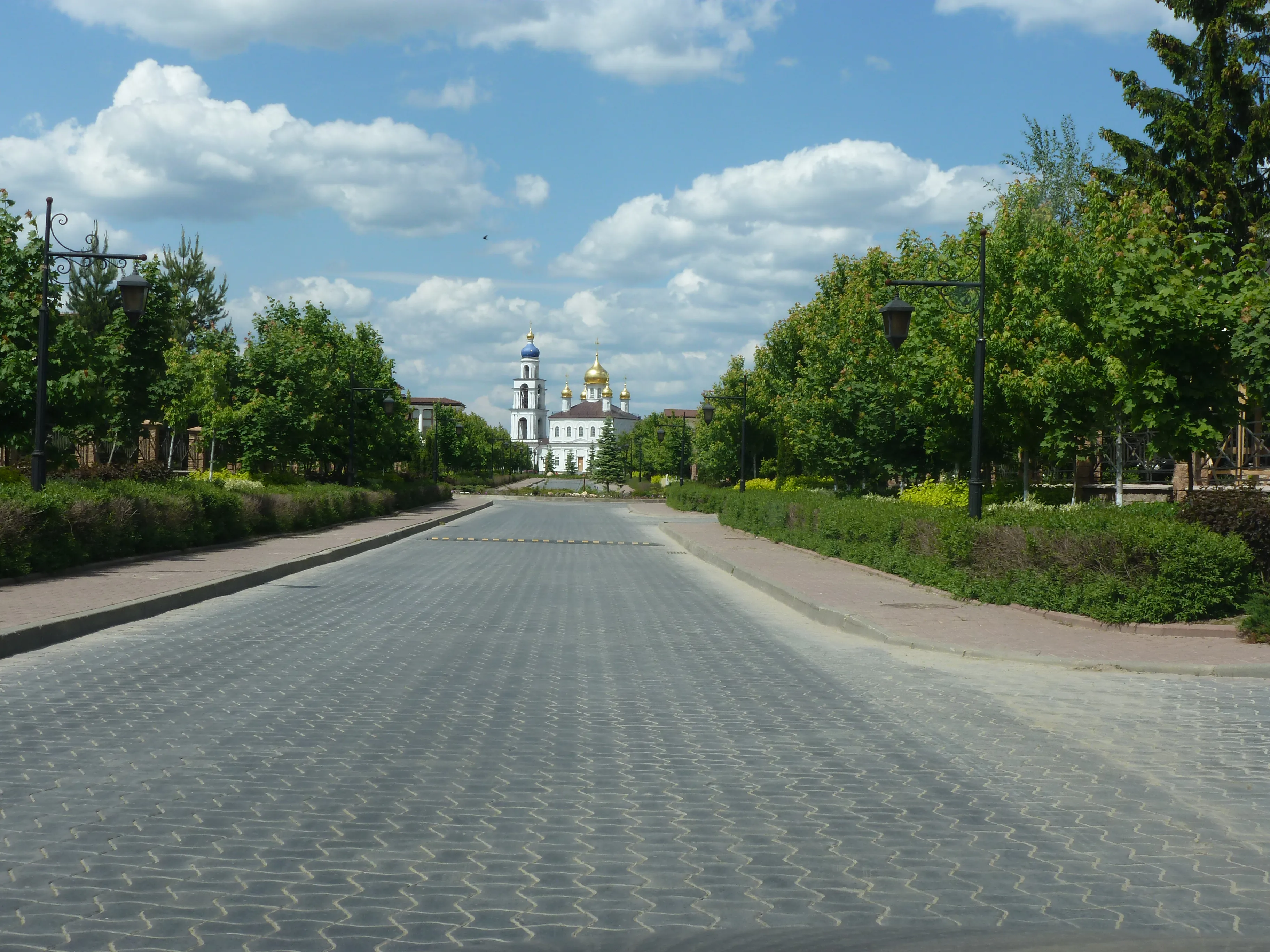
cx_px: 635
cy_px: 476
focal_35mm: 49
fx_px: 1798
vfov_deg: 29.7
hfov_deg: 38.9
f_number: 5
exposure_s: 1/400
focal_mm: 8.7
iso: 100
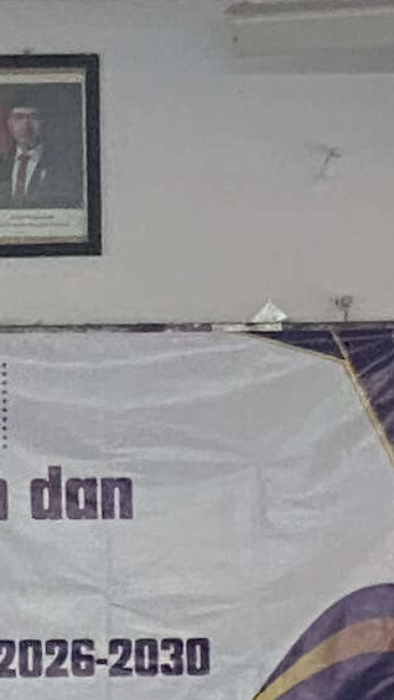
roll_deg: -0.2
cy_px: 380
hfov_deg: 3.0
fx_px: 7500
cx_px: -332
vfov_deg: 5.3
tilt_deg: +1.8
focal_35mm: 404
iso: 160
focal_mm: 6
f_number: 2
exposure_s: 1/50
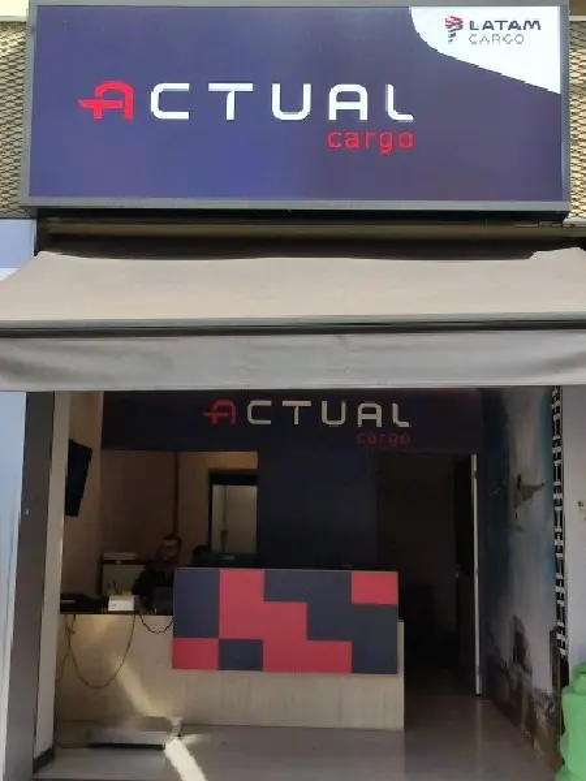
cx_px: 293
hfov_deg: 53.1
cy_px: 390
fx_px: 587
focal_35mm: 26
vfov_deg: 67.3
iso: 112
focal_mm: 4.77
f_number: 1.75
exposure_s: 1/1000
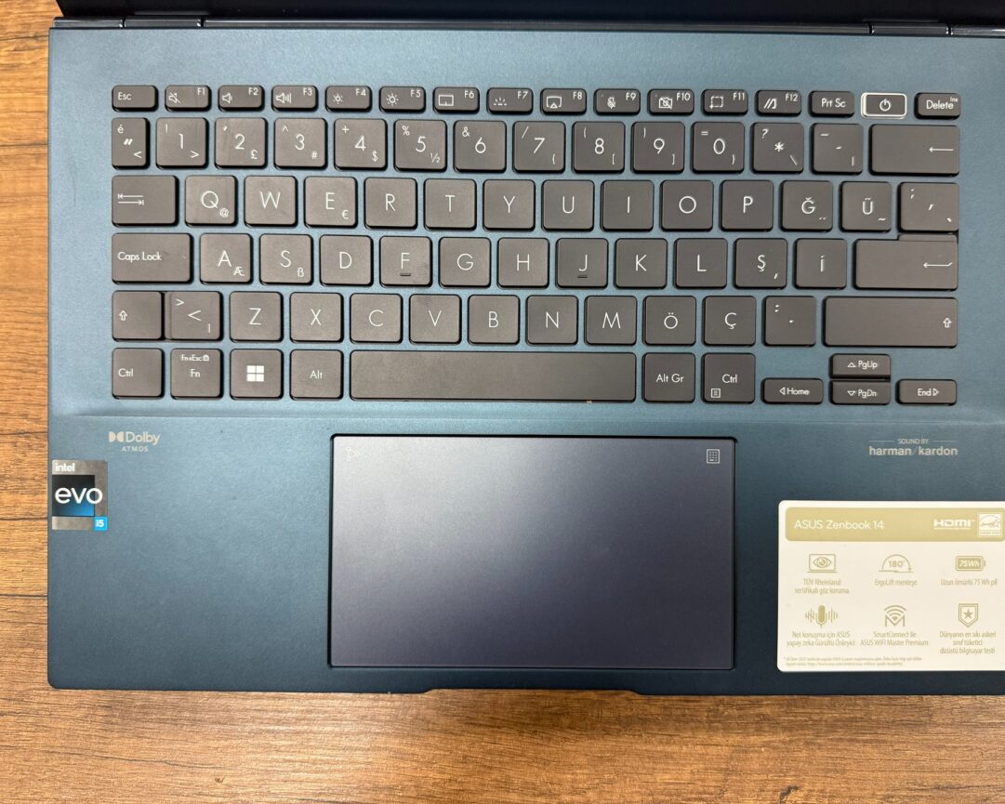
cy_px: 389
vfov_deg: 54.9
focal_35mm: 26
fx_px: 773
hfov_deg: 66.0
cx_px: 528
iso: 200
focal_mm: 6.76
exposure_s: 1/50
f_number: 1.78
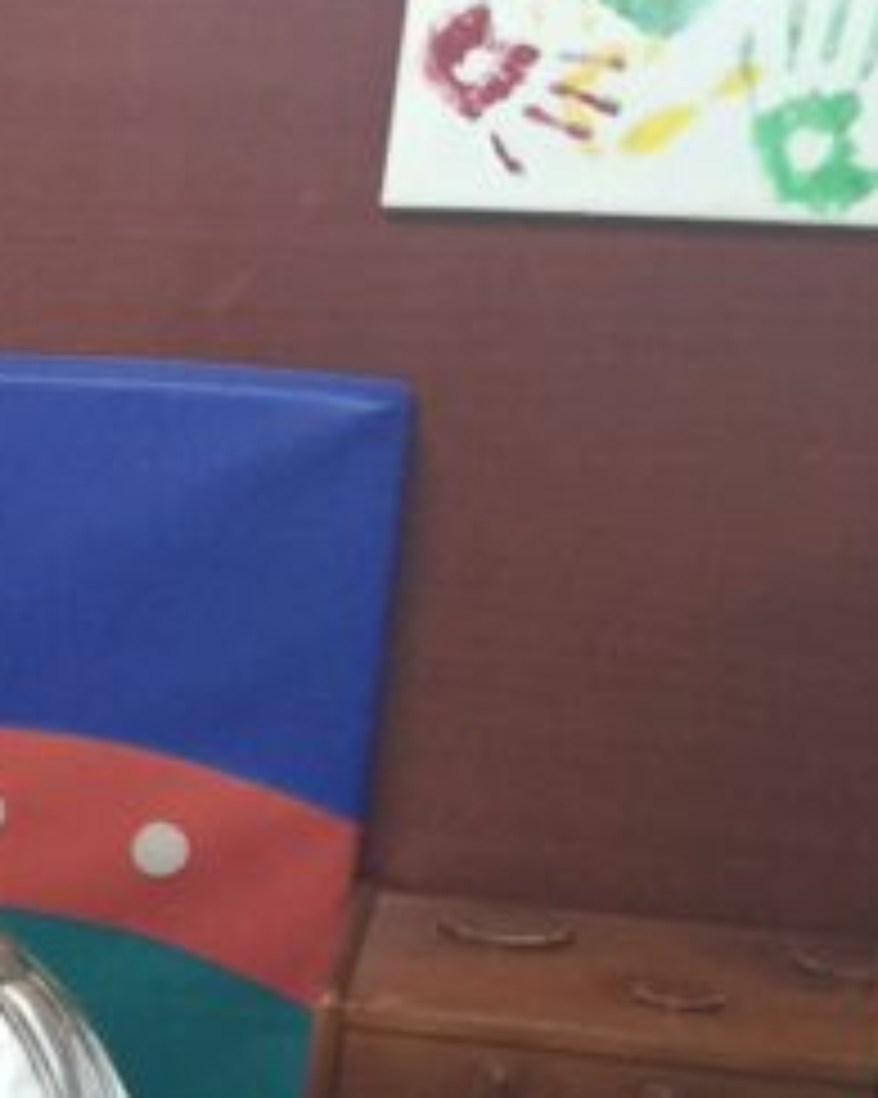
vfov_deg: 15.8
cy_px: 1161
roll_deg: +0.0
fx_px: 3868
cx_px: -1040
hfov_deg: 11.3
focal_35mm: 119
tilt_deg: -20.2
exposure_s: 1/17
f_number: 2.2
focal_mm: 4.15
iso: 100
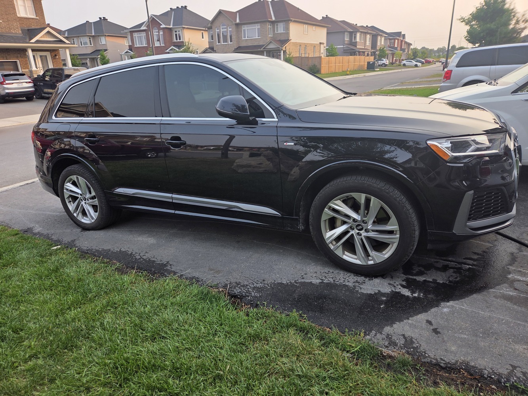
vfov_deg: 58.9
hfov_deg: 73.9
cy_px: 198
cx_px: 264
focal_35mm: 23
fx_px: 351
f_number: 1.8
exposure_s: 1/1111
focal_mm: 5.4
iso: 80
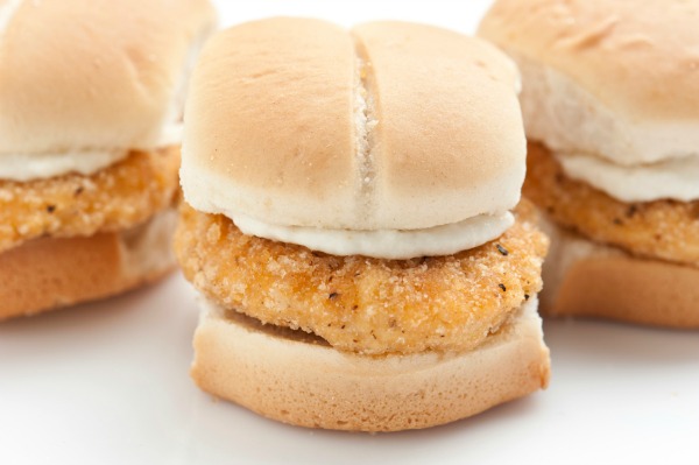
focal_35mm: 105
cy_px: 232
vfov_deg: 13.0
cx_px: 350
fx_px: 2037
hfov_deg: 19.5
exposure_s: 1/250
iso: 200
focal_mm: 105
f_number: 13
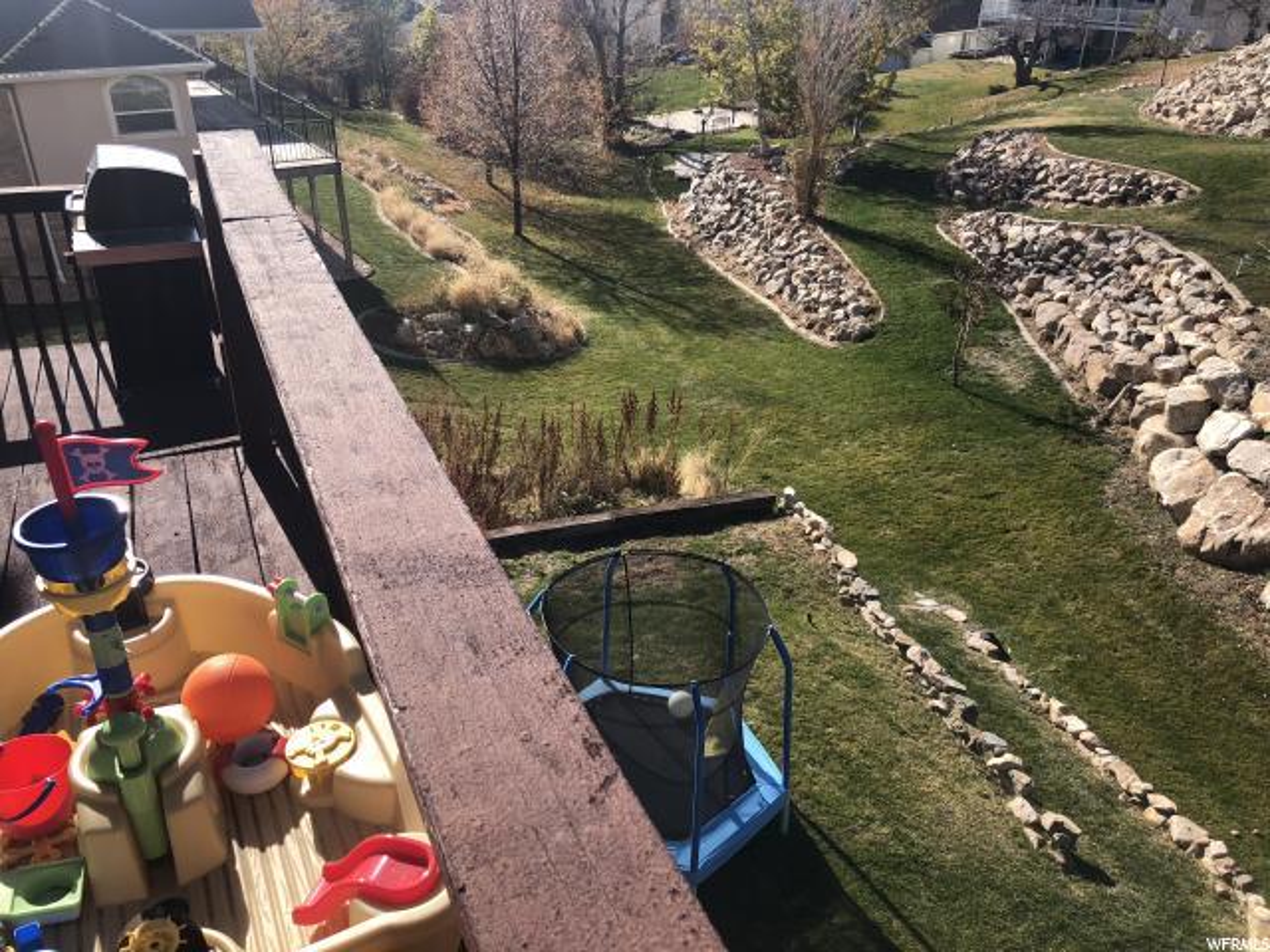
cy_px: 476
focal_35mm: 28
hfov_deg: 63.4
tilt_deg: -26.1
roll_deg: +0.4
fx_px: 1027
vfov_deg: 49.7
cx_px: 635
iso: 20
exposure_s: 1/1372
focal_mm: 3.99
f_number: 1.8
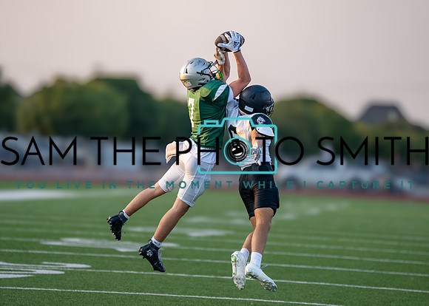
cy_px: 157
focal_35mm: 220
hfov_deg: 9.2
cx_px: 213
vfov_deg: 6.5
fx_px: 2677
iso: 400
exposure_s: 1/1600
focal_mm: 200
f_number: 2.8
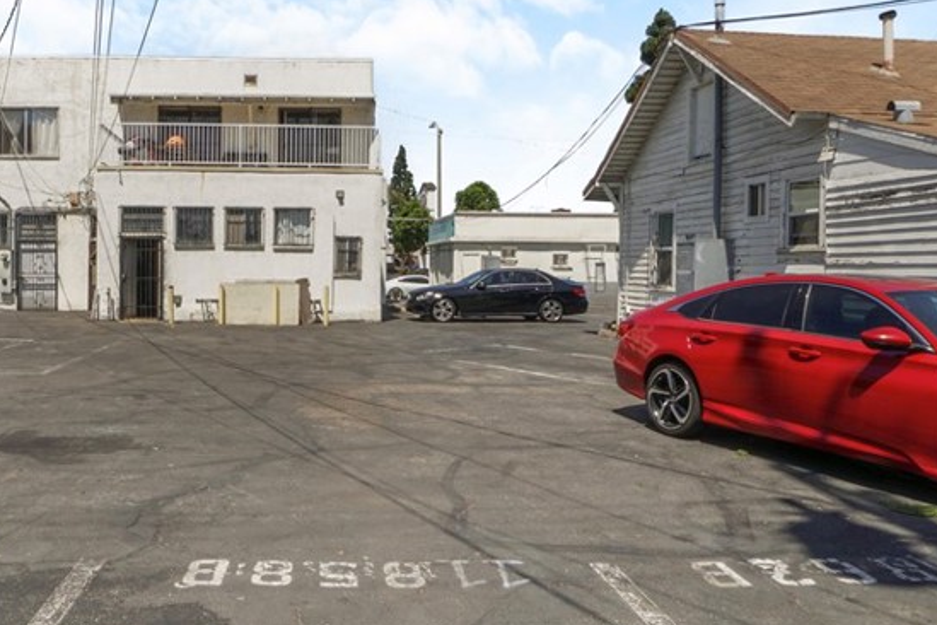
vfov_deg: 46.4
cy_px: 300
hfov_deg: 64.4
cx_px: 345
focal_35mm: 28
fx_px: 729
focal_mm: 10
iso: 100
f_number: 22
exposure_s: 1/40
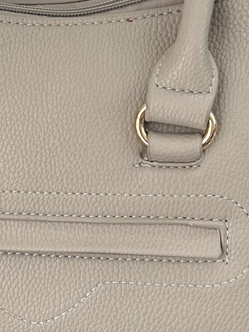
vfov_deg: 23.0
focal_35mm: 85
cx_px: 18
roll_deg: +1.0
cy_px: 124
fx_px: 815
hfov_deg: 17.1
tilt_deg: -24.6
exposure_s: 1/121
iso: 100
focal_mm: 5.7
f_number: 1.5
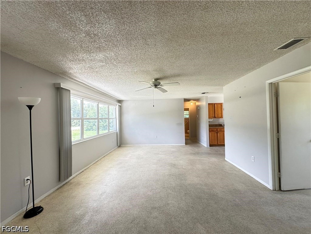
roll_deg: +1.3
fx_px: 126
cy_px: 117
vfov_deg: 85.7
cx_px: 156
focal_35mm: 14
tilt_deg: +0.1
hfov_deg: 102.1
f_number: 2.2
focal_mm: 2.22
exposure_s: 1/99
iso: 80
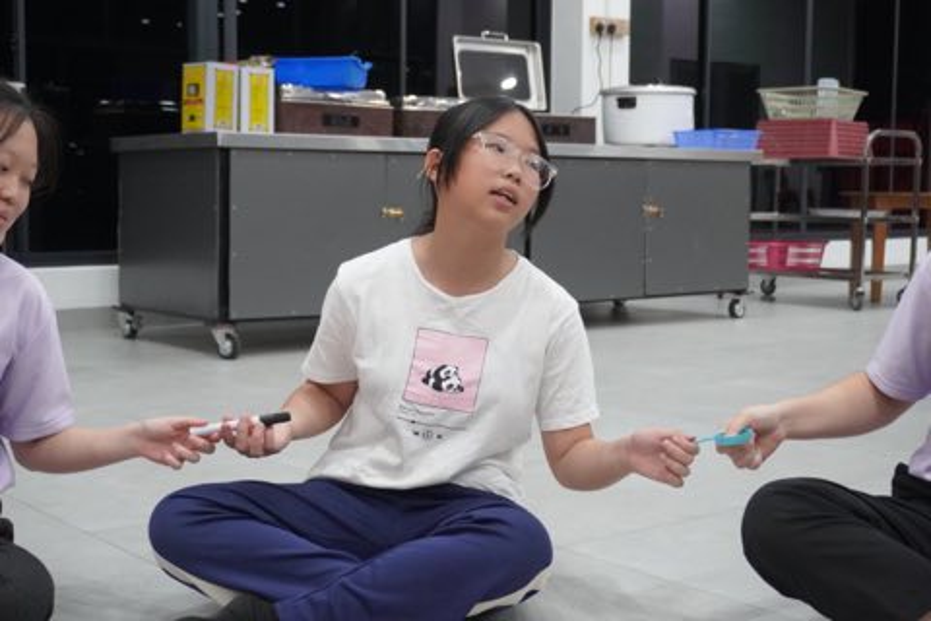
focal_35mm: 51
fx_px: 1319
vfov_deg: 26.5
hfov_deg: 38.9
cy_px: 310
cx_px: 466
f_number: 5
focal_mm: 34
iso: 4000
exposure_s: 1/160
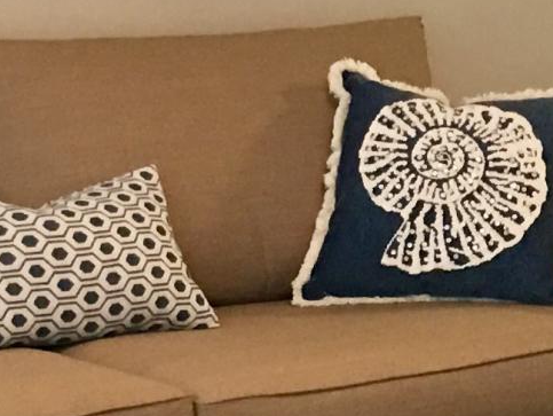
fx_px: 2878
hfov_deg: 10.8
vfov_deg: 8.3
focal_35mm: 180
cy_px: 214
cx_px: 633
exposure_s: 1/15
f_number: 2.2
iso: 80
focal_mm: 4.15
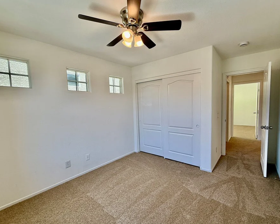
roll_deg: +1.4
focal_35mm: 16
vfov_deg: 80.4
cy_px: 115
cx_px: 152
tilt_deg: -4.5
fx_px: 133
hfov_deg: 92.9
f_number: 2.2
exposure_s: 1/120
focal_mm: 2.22
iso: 64
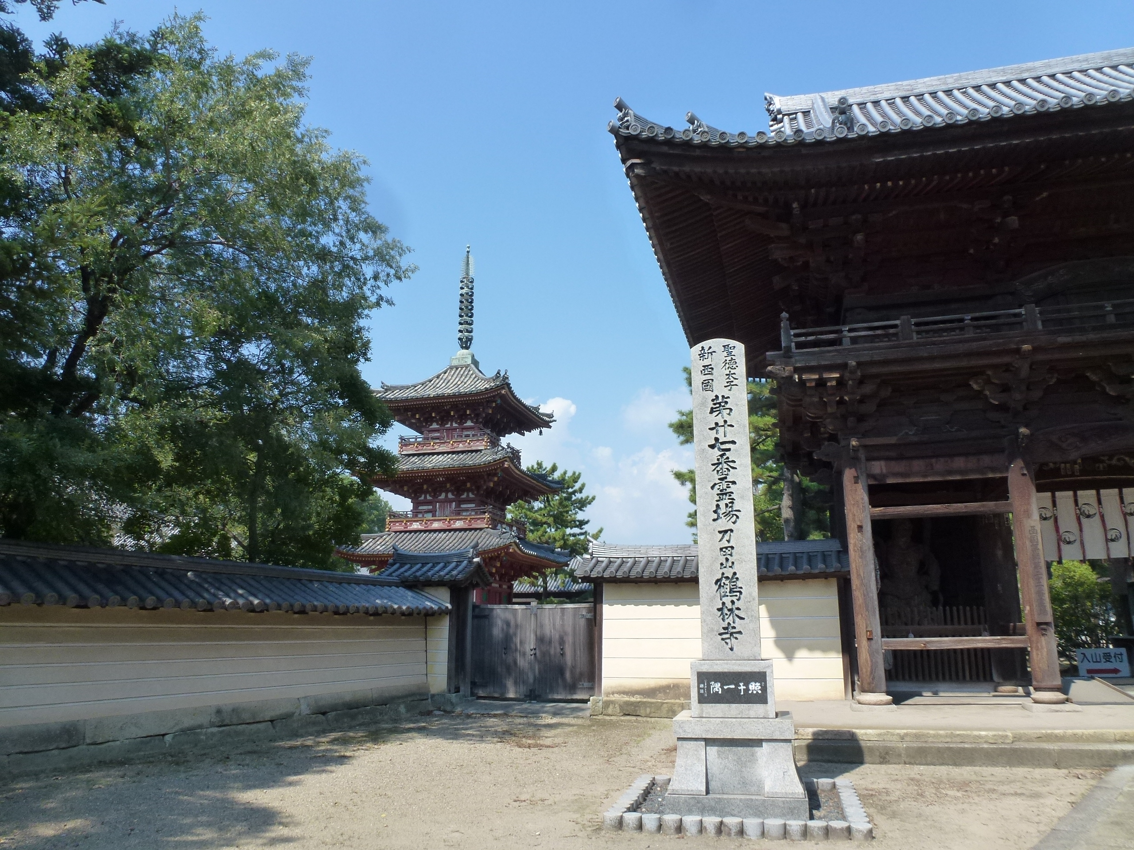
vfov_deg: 56.8
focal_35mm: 24
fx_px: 786
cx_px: 567
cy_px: 425
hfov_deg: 71.6
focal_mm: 4.3
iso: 160
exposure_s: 1/640
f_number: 4
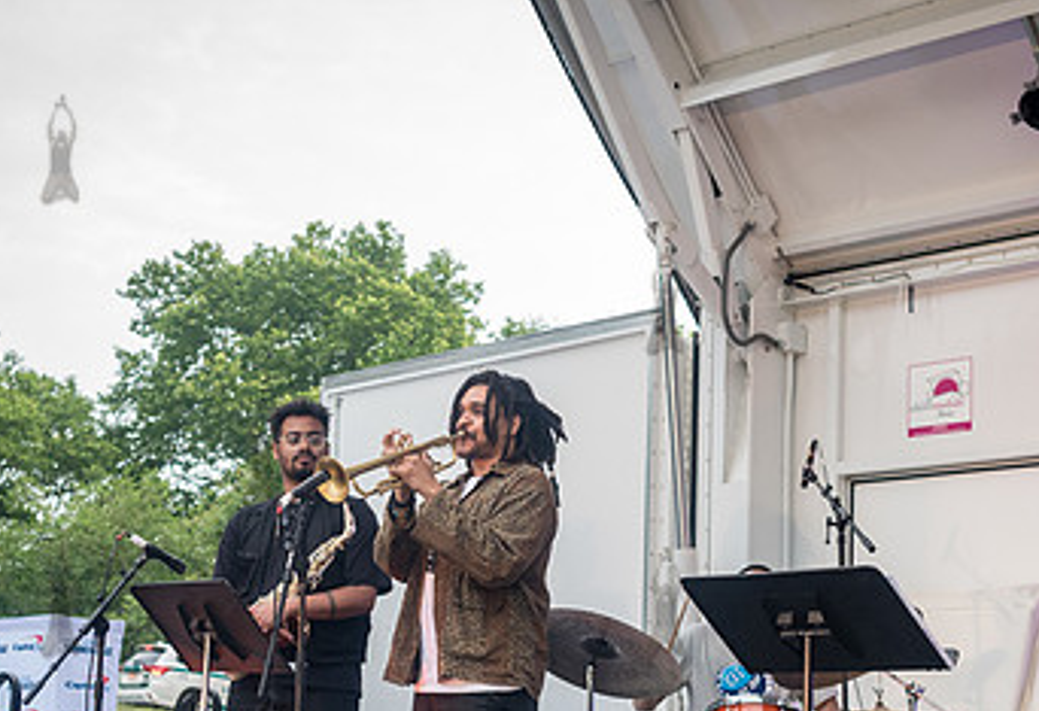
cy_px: 613
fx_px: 2153
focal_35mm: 74
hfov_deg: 27.1
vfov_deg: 18.5
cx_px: 442
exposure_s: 1/250
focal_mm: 35
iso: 1000
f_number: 4.5
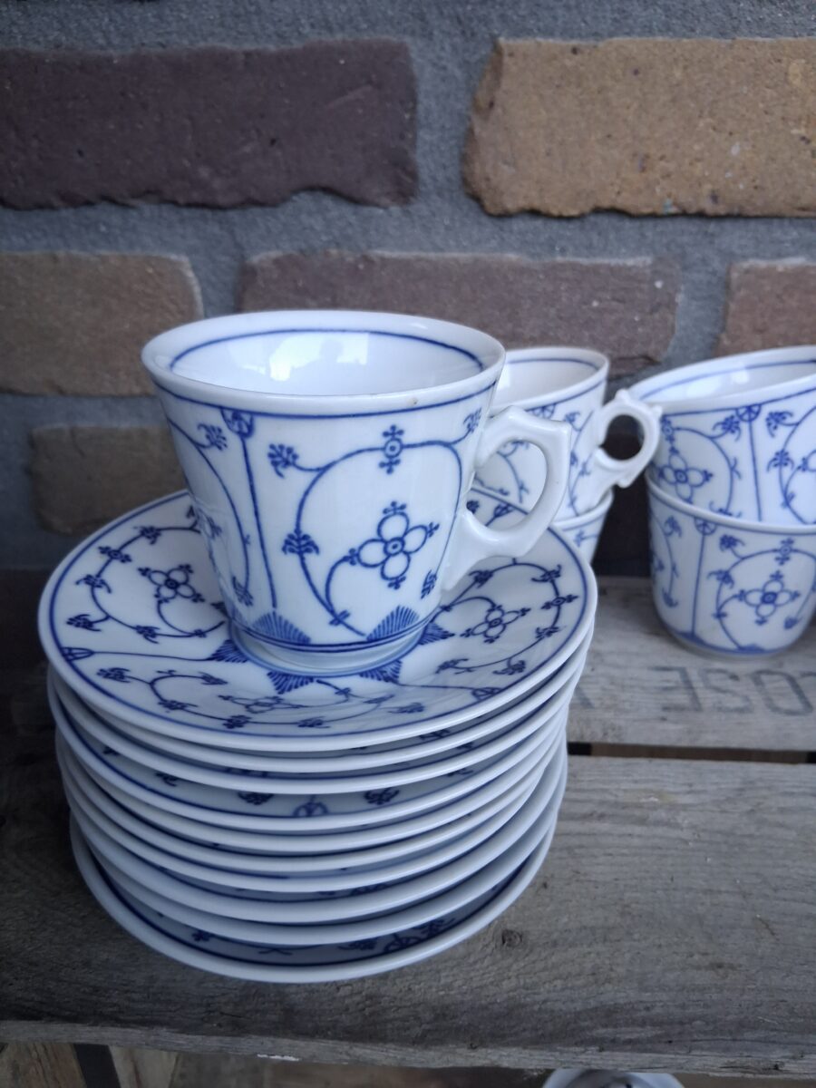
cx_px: 408
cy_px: 544
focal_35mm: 26
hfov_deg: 53.1
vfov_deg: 67.3
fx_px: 817
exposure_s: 1/50
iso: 250
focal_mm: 3.98
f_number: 1.8
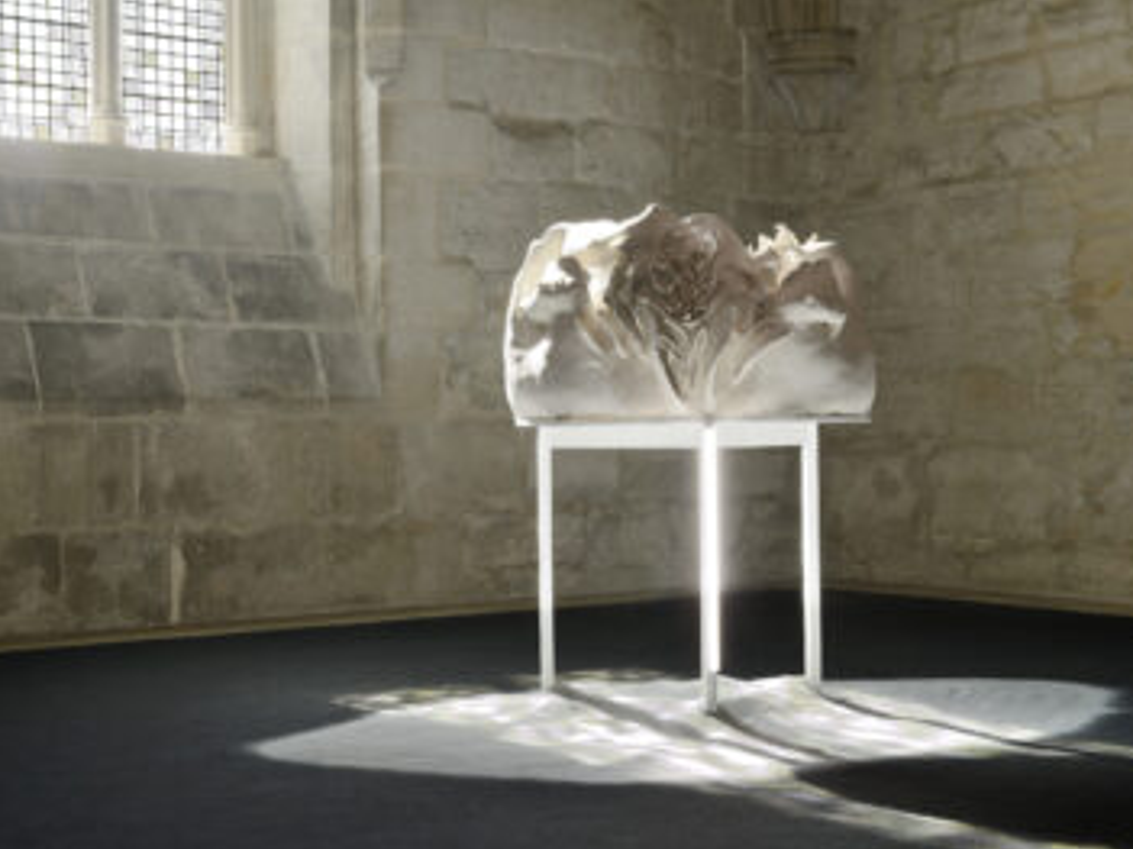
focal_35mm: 57
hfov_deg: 33.8
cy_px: 428
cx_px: 562
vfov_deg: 25.6
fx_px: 1865
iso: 280
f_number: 16
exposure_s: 1/3
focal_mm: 52
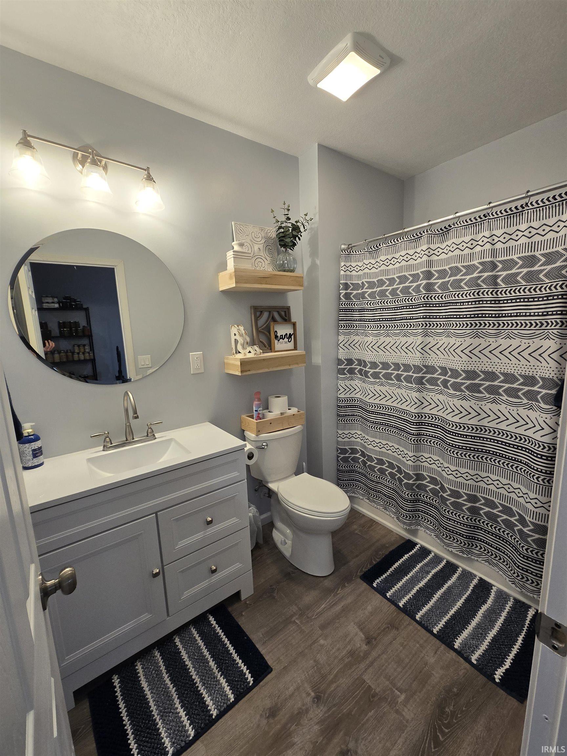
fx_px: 284
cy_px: 378
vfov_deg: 106.2
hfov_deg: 89.9
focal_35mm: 13
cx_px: 284
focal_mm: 2.2
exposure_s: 1/60
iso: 100
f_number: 2.2
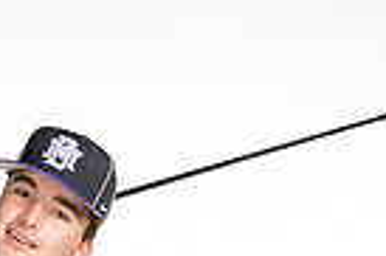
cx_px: 124
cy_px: 627
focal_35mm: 171
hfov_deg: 12.0
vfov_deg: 7.5
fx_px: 1831
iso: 250
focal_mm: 52
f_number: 5.6
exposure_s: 1/250
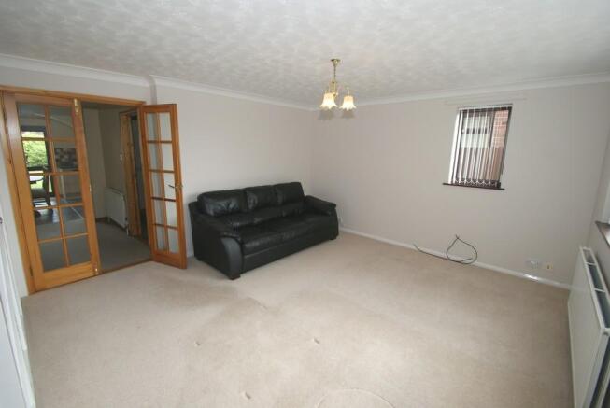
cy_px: 204
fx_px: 254
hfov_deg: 100.3
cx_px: 305
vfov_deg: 77.5
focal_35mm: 15
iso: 400
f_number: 4
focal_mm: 10
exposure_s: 1/160
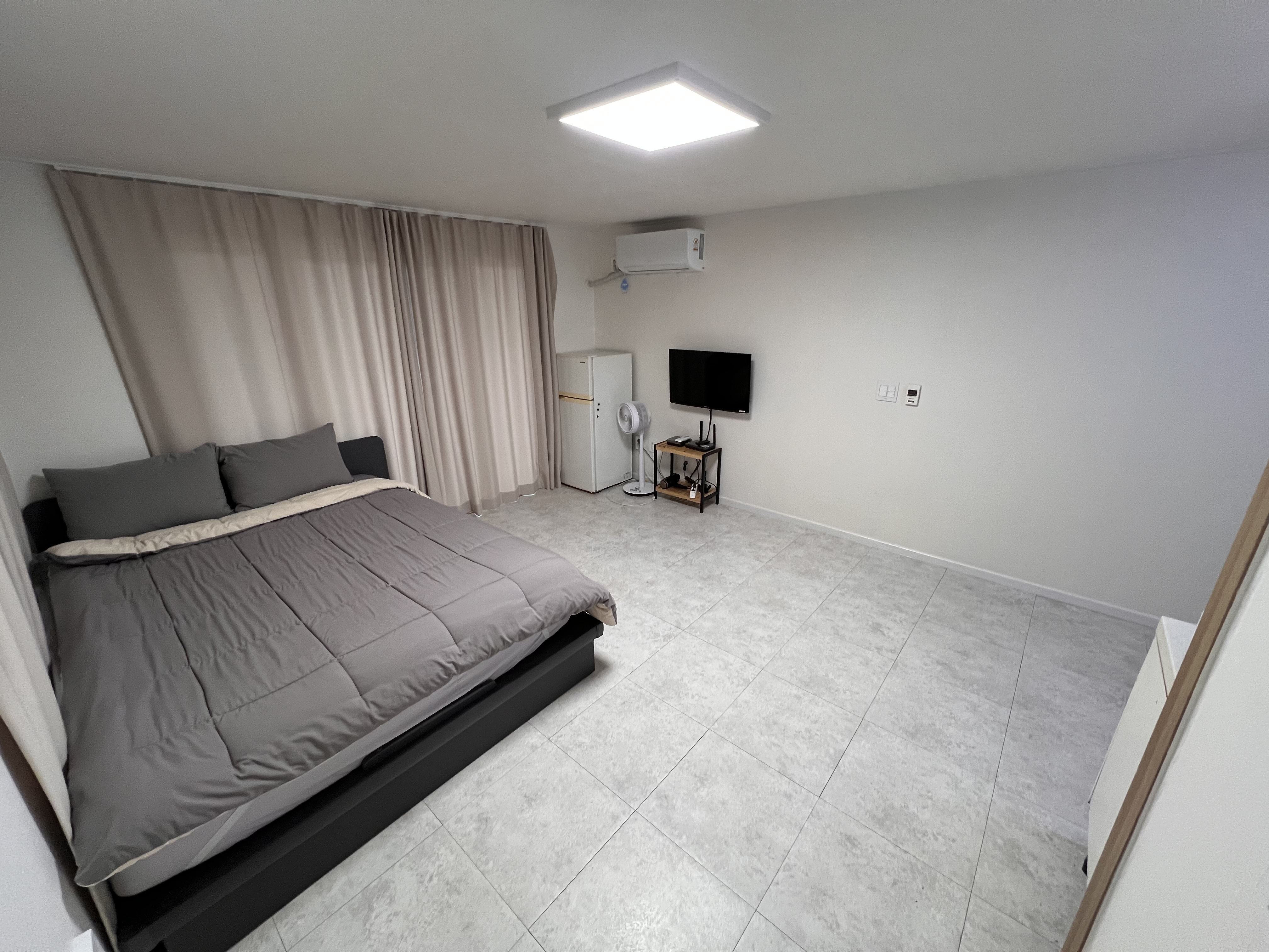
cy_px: 476
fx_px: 477
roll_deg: +0.8
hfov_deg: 106.2
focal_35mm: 13
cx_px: 634
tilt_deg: -19.3
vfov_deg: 89.9
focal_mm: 1.57
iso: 200
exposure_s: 1/120
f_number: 1.8
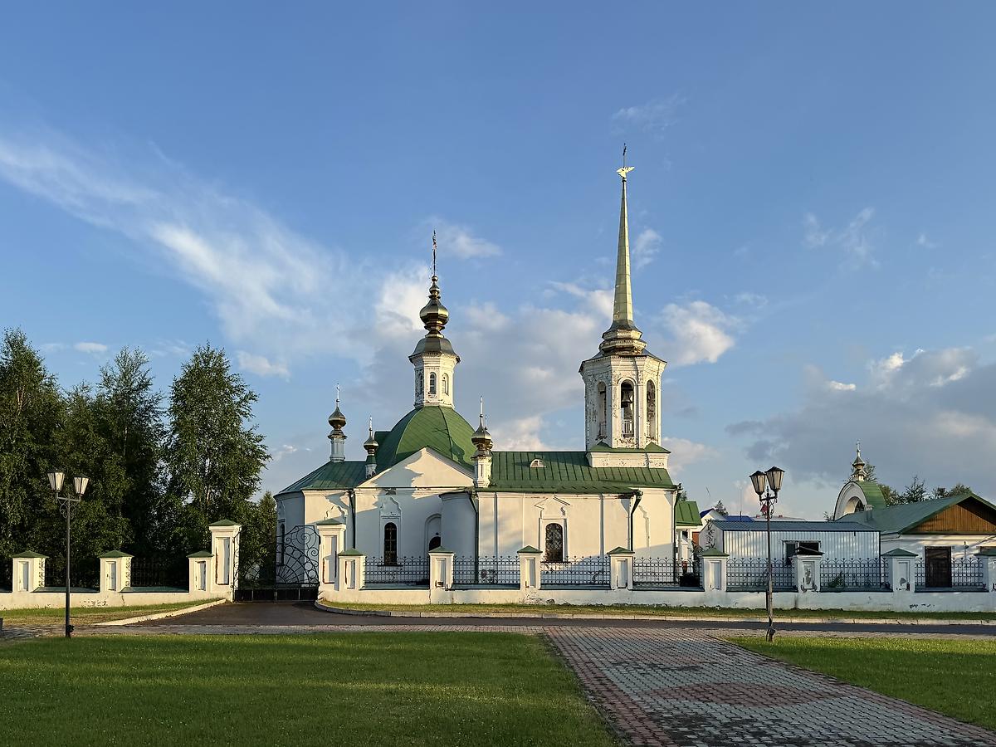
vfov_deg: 56.8
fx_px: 691
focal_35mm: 24
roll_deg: -0.1
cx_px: 498
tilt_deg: +11.3
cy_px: 374
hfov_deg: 71.6
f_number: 1.78
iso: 80
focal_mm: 6.76
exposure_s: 1/3247
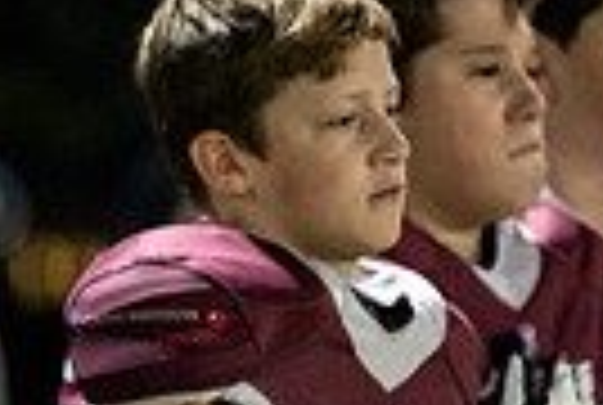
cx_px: -108
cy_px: 353
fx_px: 10089
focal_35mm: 601
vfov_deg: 2.3
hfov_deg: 3.4
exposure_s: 1/320
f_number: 2.8
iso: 5000
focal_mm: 139
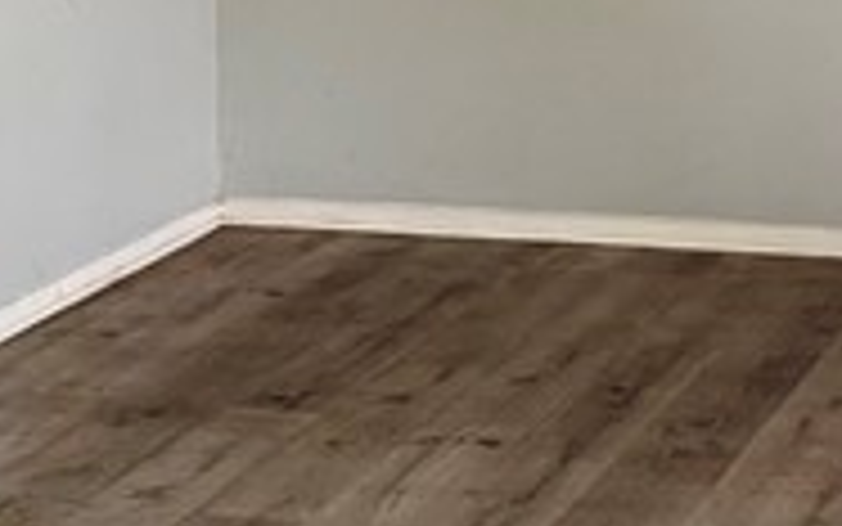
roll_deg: +1.0
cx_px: 428
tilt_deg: -4.8
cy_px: -189
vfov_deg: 8.5
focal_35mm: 151
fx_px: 3466
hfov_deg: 13.9
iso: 160
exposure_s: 1/60
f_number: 1.6
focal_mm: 5.96
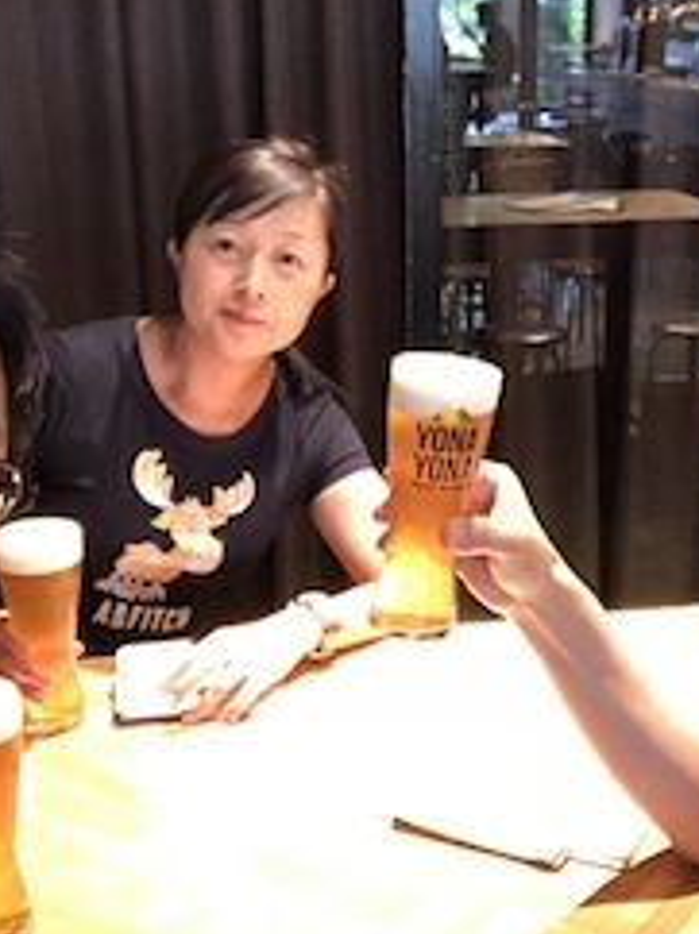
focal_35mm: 53
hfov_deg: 27.1
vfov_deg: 36.2
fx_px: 1429
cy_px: 407
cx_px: 537
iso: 200
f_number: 2.2
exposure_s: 1/20
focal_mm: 2.87
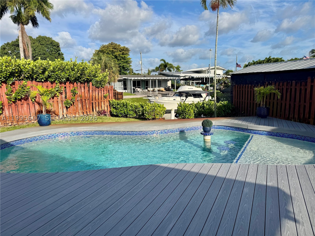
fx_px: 218
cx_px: 158
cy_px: 118
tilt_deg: -8.3
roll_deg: +1.0
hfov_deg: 71.6
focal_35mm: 24
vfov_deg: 56.8
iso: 80
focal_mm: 6.76
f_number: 1.78
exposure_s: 1/5348
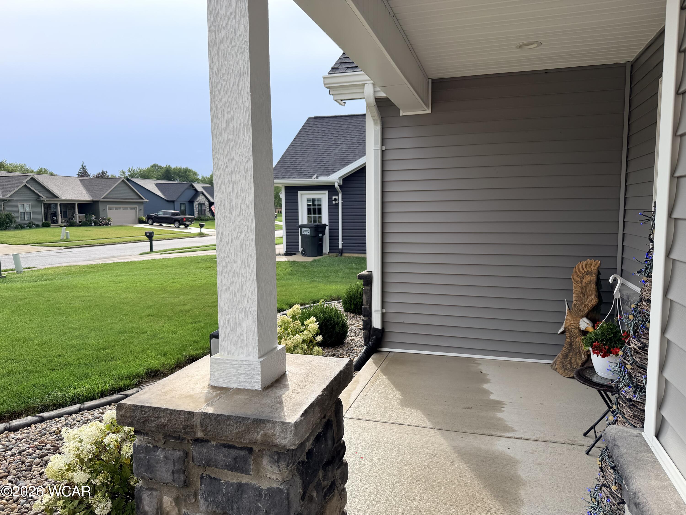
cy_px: 258
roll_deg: +0.5
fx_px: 476
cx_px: 343
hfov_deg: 71.6
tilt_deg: -6.3
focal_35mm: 24
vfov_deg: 56.8
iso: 80
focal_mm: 6.76
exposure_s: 1/1855
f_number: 1.78
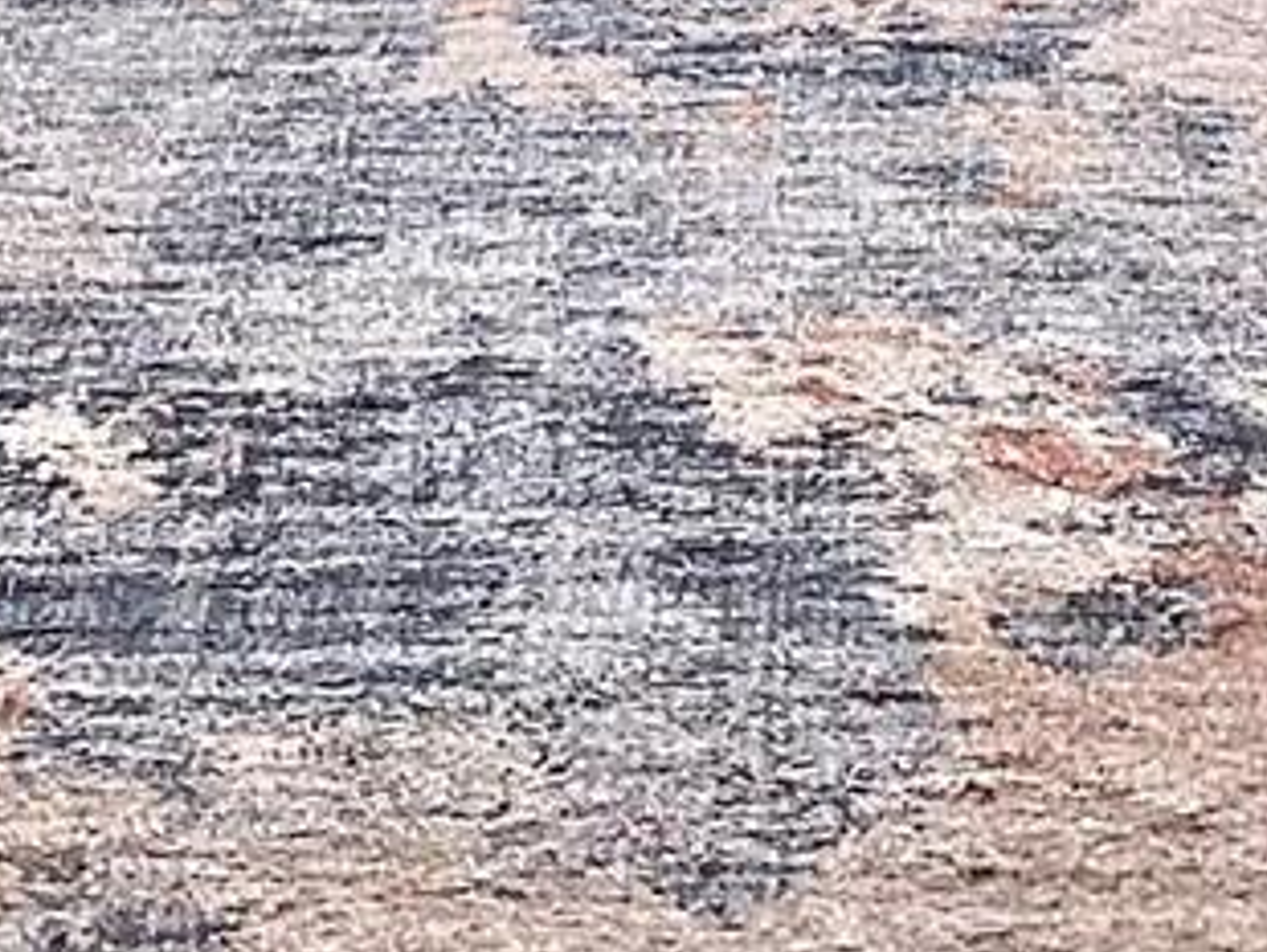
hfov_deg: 12.3
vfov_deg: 8.5
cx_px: 813
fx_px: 5861
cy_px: -1328
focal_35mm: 160
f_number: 2.4
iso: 40
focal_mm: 3.3
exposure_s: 1/120
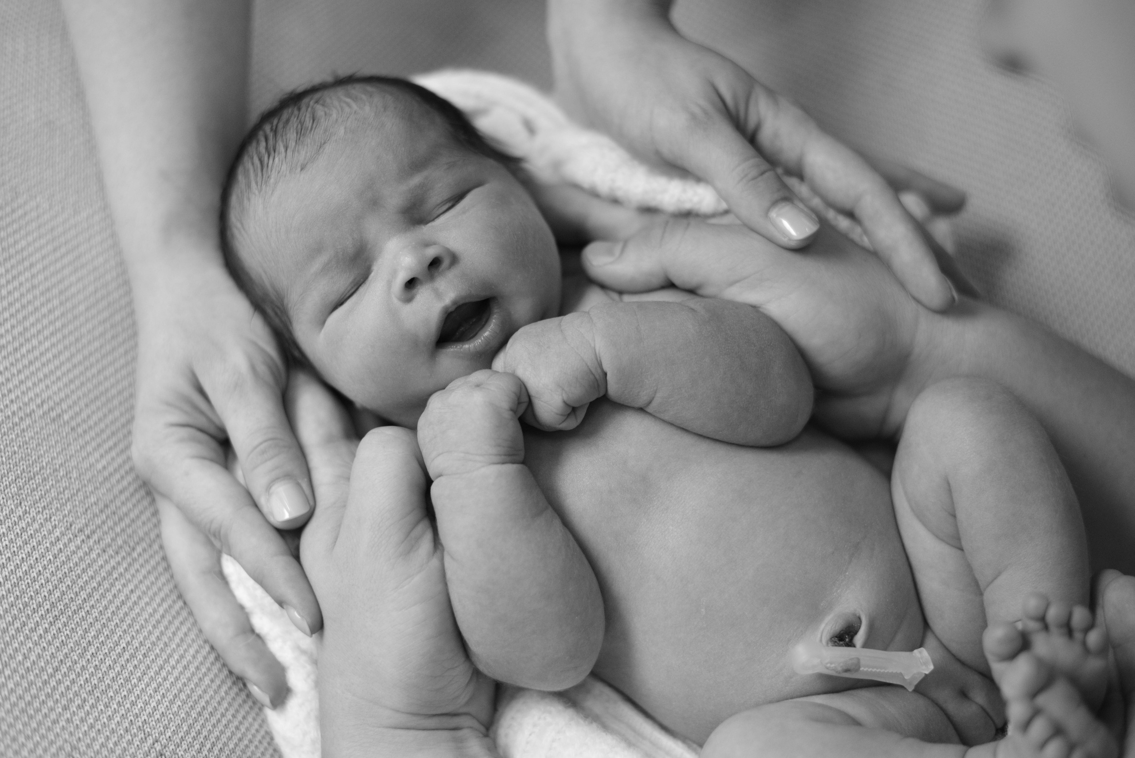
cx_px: 568
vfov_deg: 27.0
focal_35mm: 50
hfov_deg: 39.6
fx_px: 1577
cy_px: 379
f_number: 2.2
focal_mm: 50
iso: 1250
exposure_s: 1/160
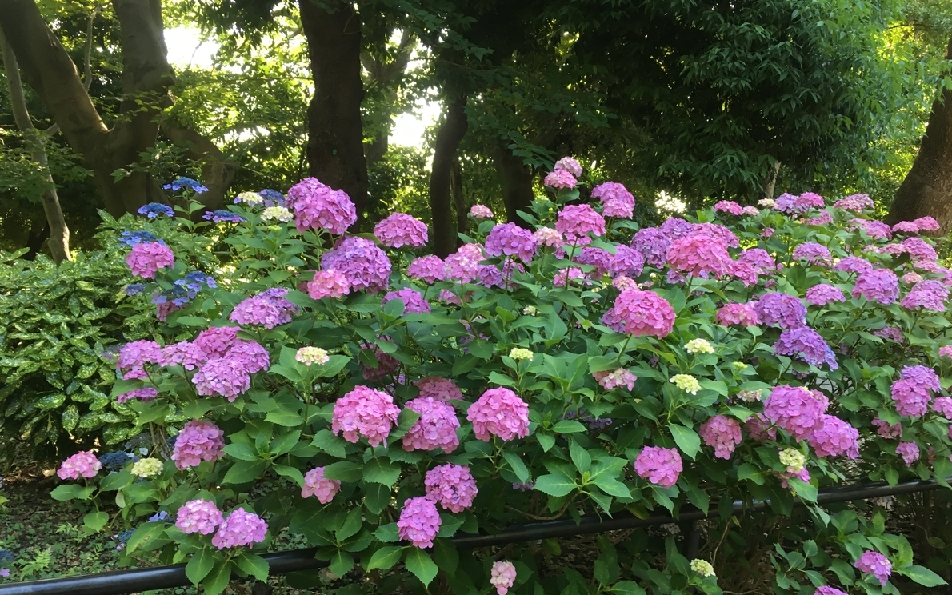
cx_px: 478
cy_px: 335
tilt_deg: -7.5
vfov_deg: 40.5
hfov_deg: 61.2
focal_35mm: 31
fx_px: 804
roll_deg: -3.8
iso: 25
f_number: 2.2
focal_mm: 4.15
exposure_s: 1/30
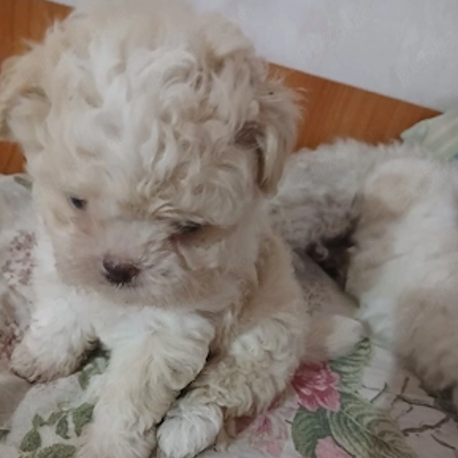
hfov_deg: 49.7
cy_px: 311
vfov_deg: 48.8
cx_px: 231
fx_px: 494
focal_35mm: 33
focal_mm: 3.98
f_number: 1.8
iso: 1000
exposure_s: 1/14.3
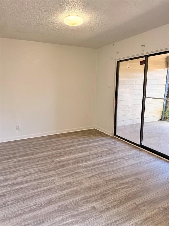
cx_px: 84
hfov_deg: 56.8
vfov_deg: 71.6
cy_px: 113
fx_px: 156
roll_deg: -0.8
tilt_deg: -8.3
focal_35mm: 24
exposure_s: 1/197
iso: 200
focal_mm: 6.76
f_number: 1.78
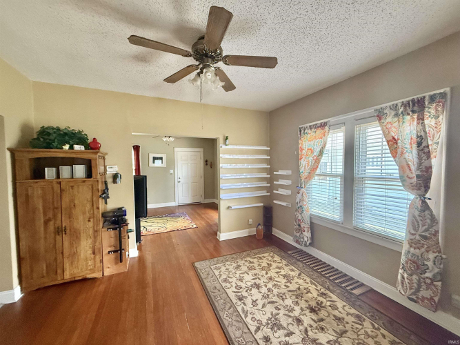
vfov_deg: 85.7
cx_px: 230
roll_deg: -0.2
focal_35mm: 14
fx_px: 186
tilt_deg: -2.4
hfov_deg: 102.1
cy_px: 172
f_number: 2.2
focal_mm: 2.22
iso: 400
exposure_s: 1/60
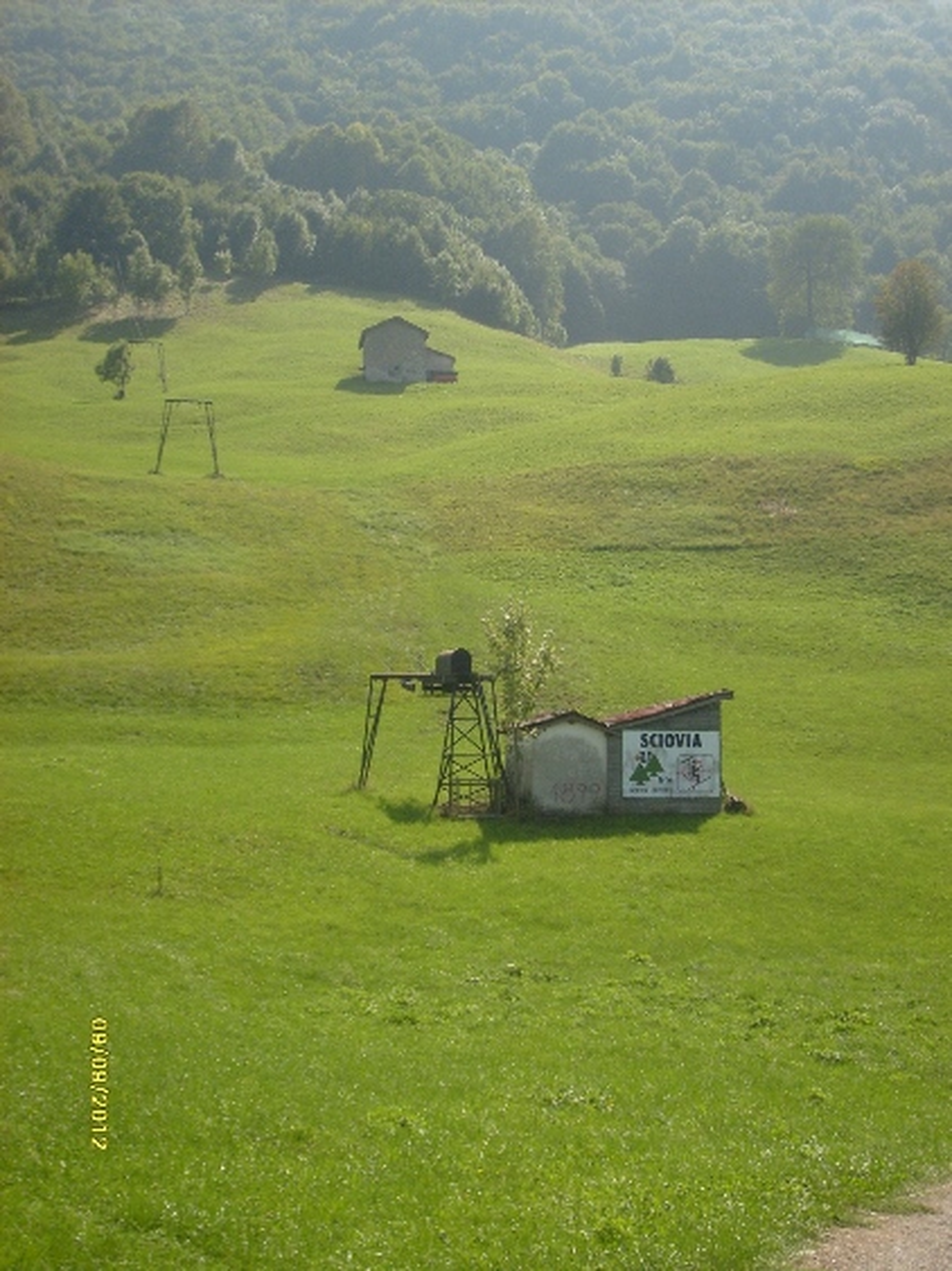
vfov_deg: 36.8
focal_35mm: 52
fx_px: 1908
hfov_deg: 28.0
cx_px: 476
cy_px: 636
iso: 80
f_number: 8.4
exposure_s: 1/180
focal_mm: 8.7
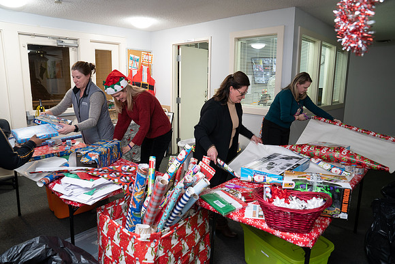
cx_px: 198
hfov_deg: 73.7
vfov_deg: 53.2
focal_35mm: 24
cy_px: 132
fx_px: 263
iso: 640
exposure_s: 1/30
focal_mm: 24
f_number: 4.5
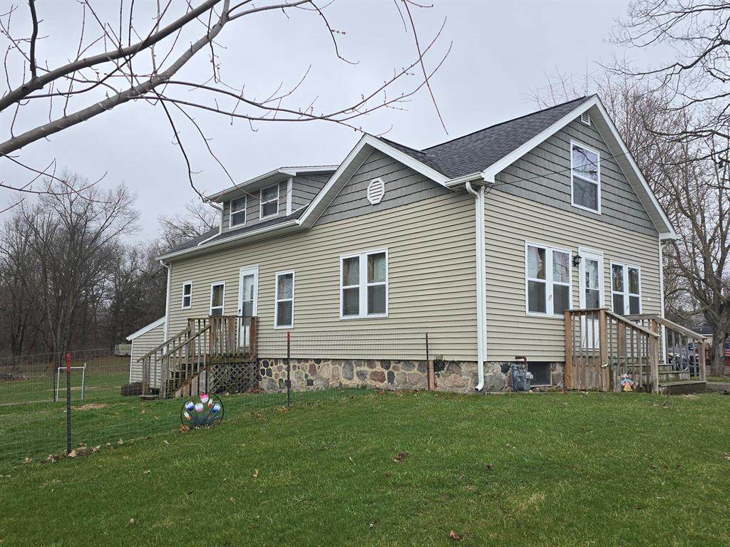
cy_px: 274
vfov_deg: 58.9
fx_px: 485
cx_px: 365
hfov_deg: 73.9
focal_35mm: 23
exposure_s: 1/227
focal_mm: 6.3
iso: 12
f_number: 1.7
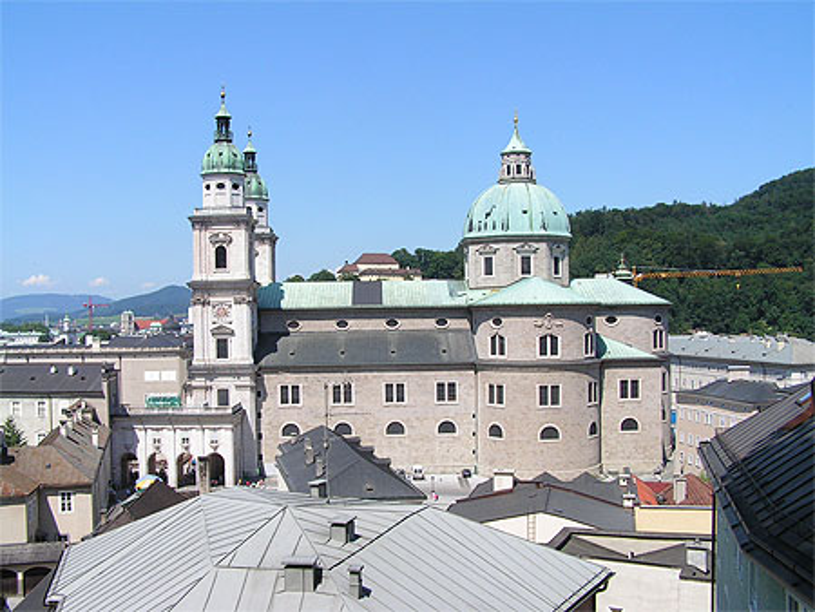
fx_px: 895
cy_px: 306
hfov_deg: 49.0
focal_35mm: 38
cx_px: 408
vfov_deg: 37.8
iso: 50
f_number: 5.6
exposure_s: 1/400
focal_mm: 6.3
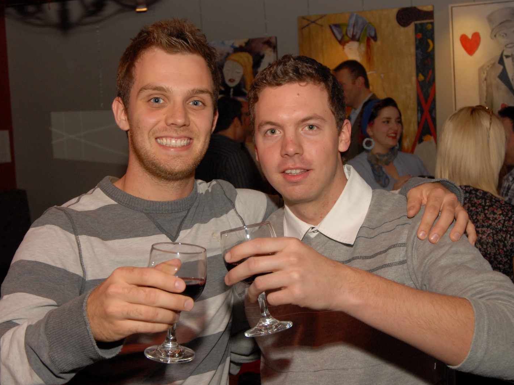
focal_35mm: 56
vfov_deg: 26.1
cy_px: 194
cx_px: 268
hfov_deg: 34.3
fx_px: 832
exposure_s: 1/125
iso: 400
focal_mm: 34
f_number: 7.1
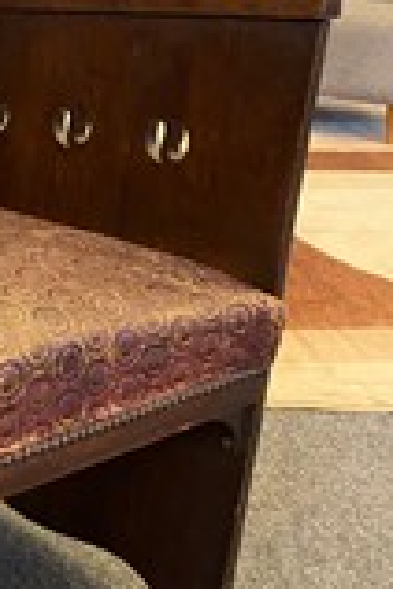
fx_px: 1113
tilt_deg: -19.9
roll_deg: -1.6
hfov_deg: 18.4
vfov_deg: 29.7
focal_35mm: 68
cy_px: 293
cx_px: -145
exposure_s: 1/50
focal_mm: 4.25
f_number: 1.8
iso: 500
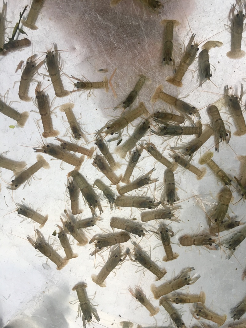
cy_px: 164
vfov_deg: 61.7
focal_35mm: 29
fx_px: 275
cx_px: 123
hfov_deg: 48.2
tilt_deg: -80.6
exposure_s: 1/33
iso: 40
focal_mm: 4.15
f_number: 2.2
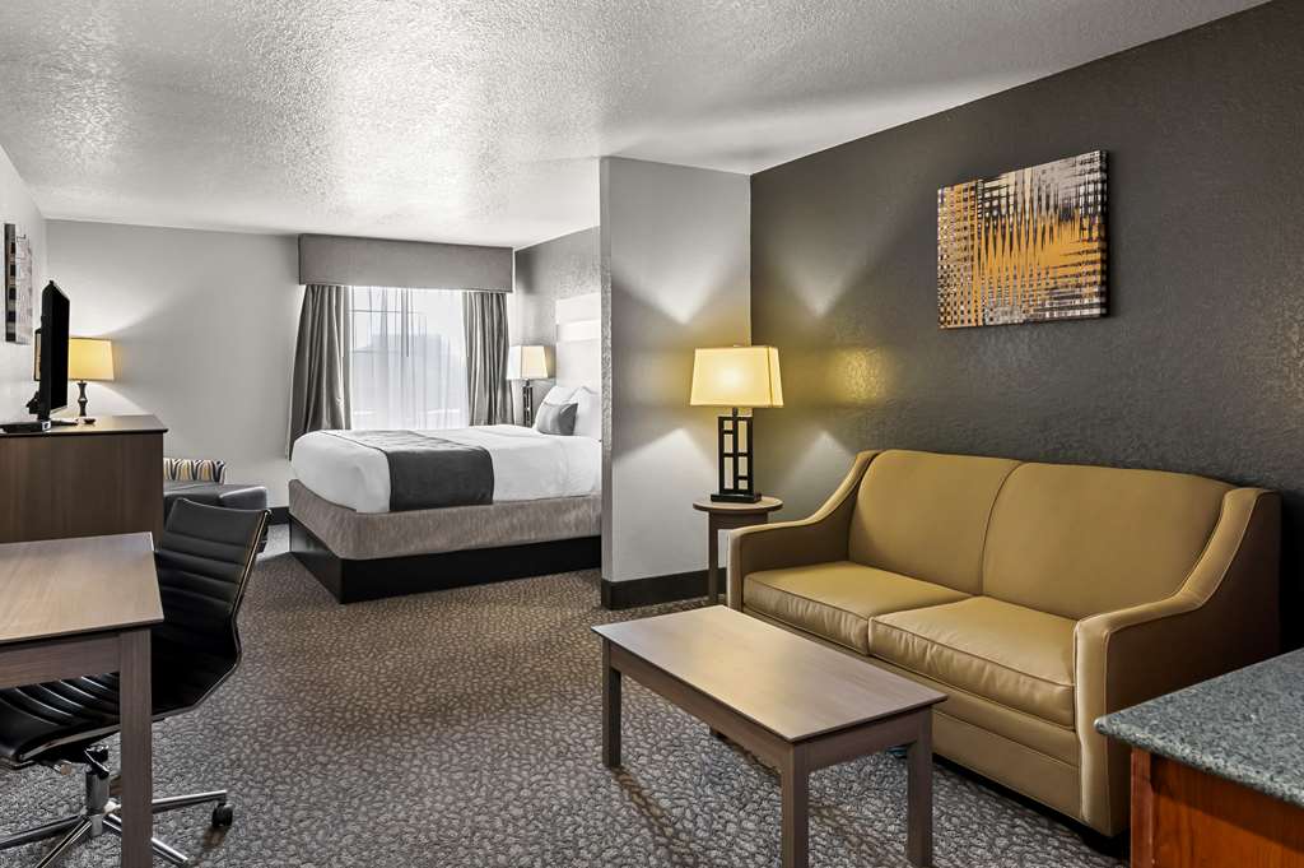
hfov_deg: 100.4
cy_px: 434
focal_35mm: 15
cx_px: 652
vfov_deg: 77.2
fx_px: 543
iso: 400
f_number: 8
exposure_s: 1/1.25
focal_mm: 15
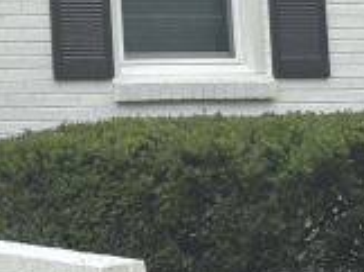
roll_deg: +1.3
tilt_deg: +10.6
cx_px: -206
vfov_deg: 6.8
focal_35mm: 214
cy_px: -214
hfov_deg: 9.0
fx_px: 2247
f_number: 1.6
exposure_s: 1/851
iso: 32
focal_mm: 5.96
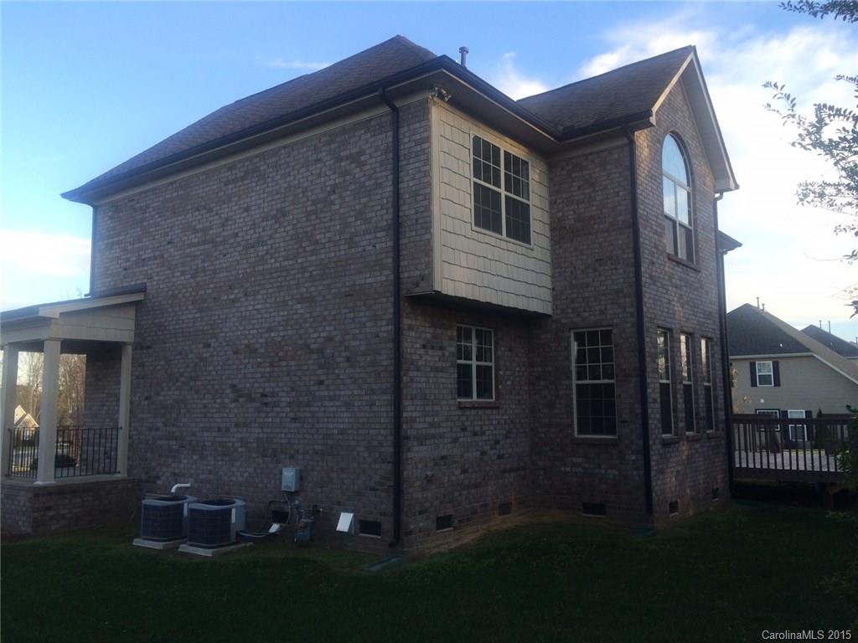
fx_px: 744
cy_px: 322
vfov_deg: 46.8
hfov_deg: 60.0
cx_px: 429
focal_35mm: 30
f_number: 2.2
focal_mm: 4.12
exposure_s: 1/383
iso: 32
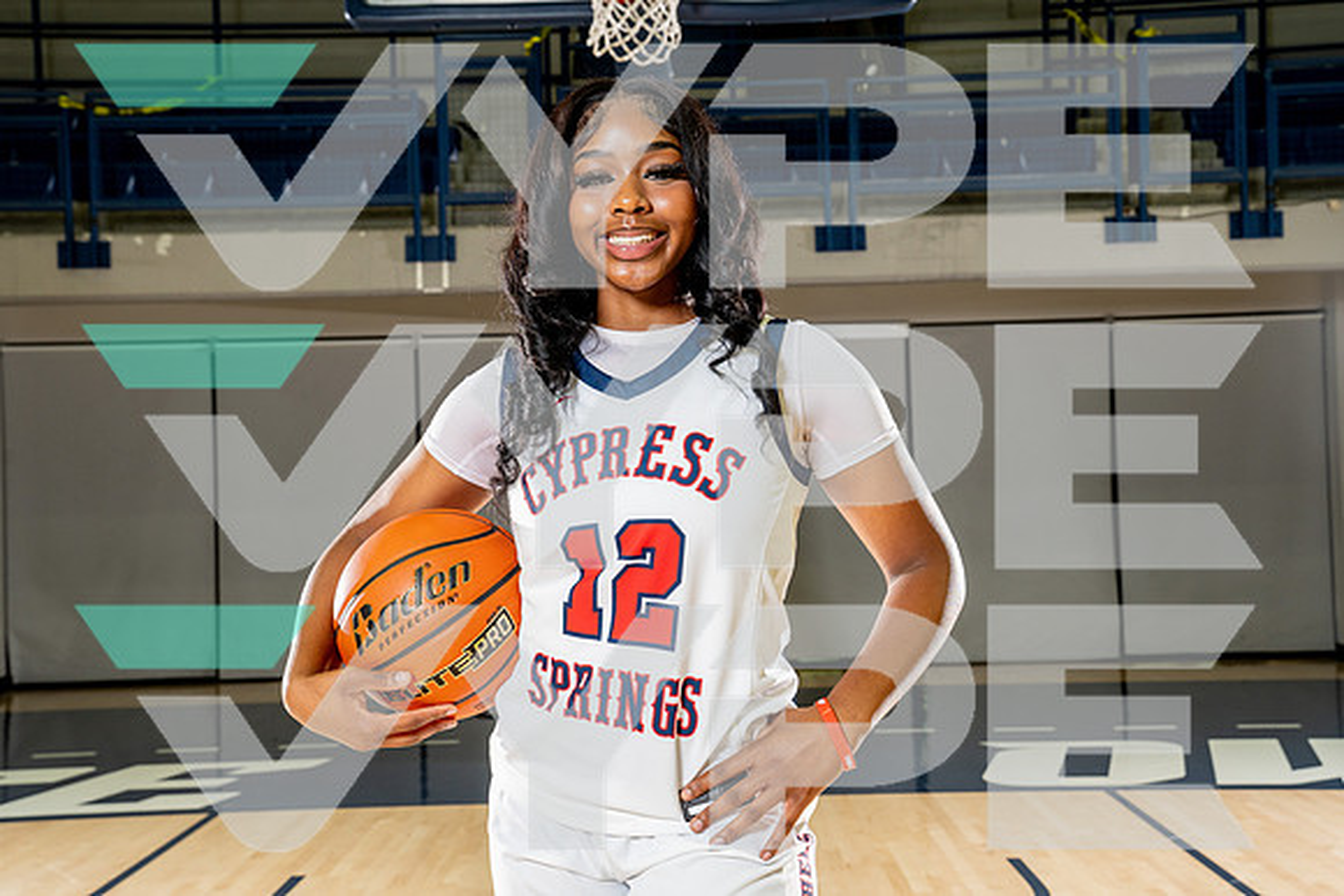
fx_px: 1718
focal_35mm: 46
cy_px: 448
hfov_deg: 42.7
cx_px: 672
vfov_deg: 29.3
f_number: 7.1
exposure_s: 1/250
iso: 640
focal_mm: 46
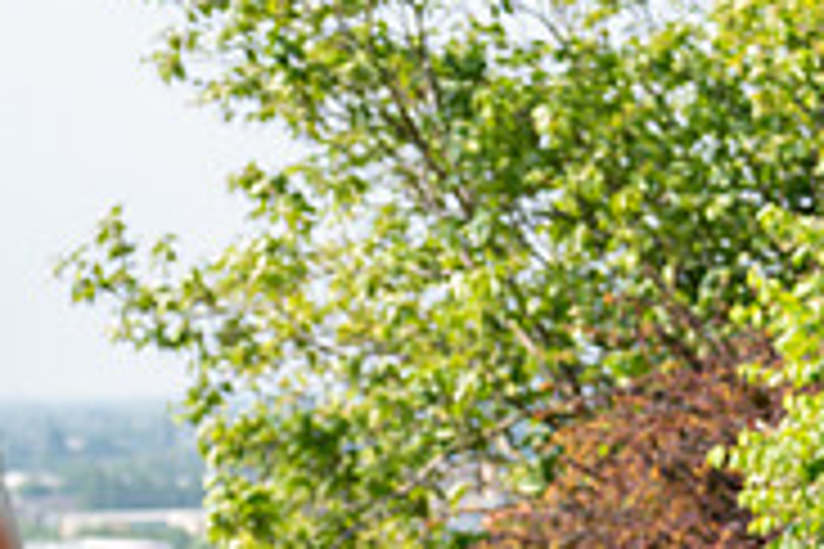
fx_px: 4898
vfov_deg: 6.4
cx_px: 374
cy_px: 702
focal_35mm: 214
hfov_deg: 9.6
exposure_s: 1/640
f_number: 3.2
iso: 200
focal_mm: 87
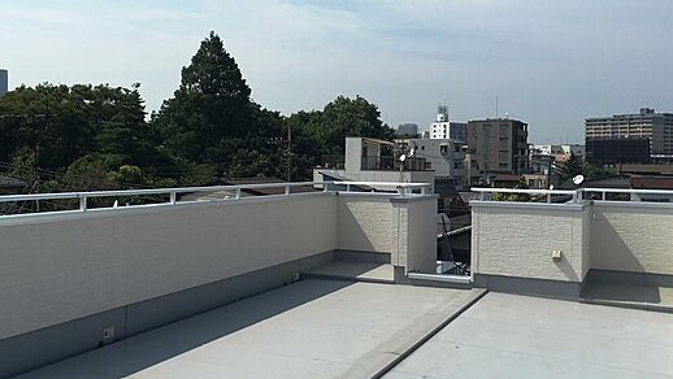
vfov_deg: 30.4
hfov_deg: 51.4
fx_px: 696
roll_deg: -1.7
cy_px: 164
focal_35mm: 39
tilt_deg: +1.6
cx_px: 290
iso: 25
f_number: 2.2
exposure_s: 1/3077
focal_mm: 4.15
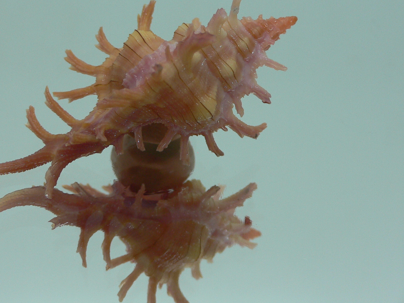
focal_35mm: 46
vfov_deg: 31.4
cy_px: 114
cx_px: 168
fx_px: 537
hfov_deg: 41.1
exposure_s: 1/60
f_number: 2.8
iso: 80
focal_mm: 4.6
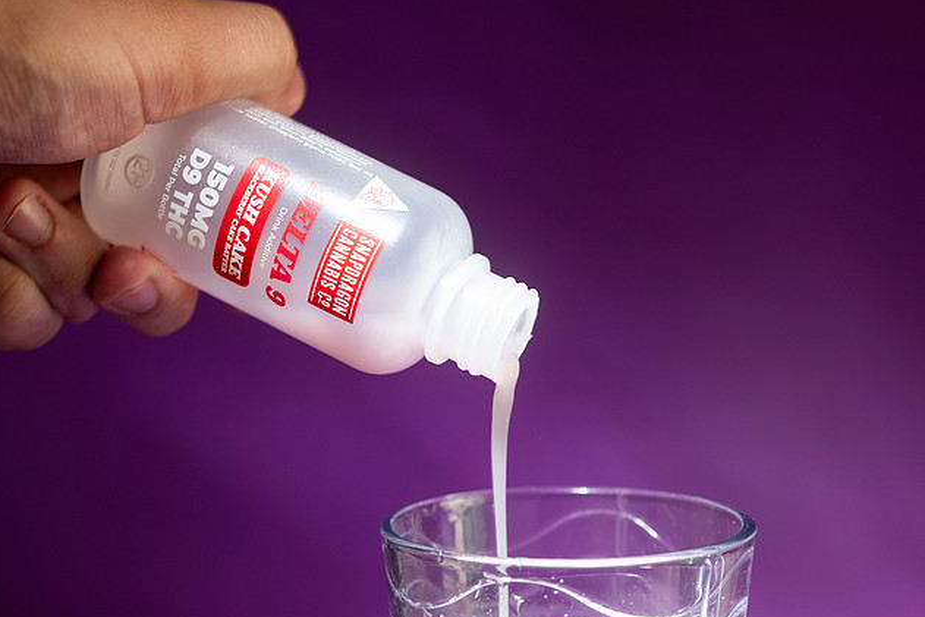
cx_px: 458
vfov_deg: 17.4
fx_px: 1953
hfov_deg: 26.6
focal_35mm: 76
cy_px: 651
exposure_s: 1/60
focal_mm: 50
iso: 400
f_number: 4
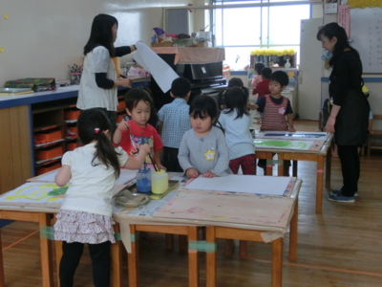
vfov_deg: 30.9
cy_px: 144
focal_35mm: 47
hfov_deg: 40.4
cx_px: 191
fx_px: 519
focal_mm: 8.29
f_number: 4.2
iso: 200
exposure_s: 1/125
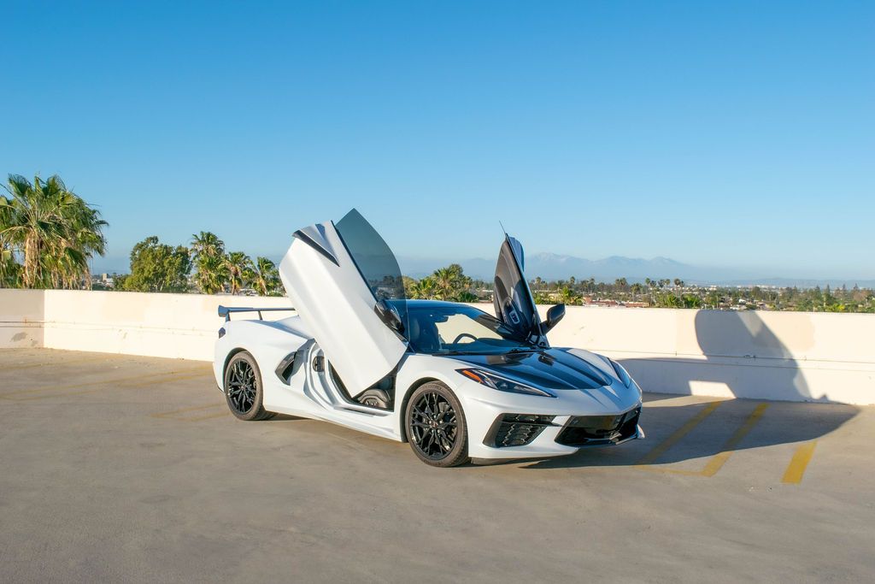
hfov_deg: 53.1
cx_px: 438
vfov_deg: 36.9
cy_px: 292
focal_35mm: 36
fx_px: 875
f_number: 11
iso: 200
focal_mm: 24
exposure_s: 1/500
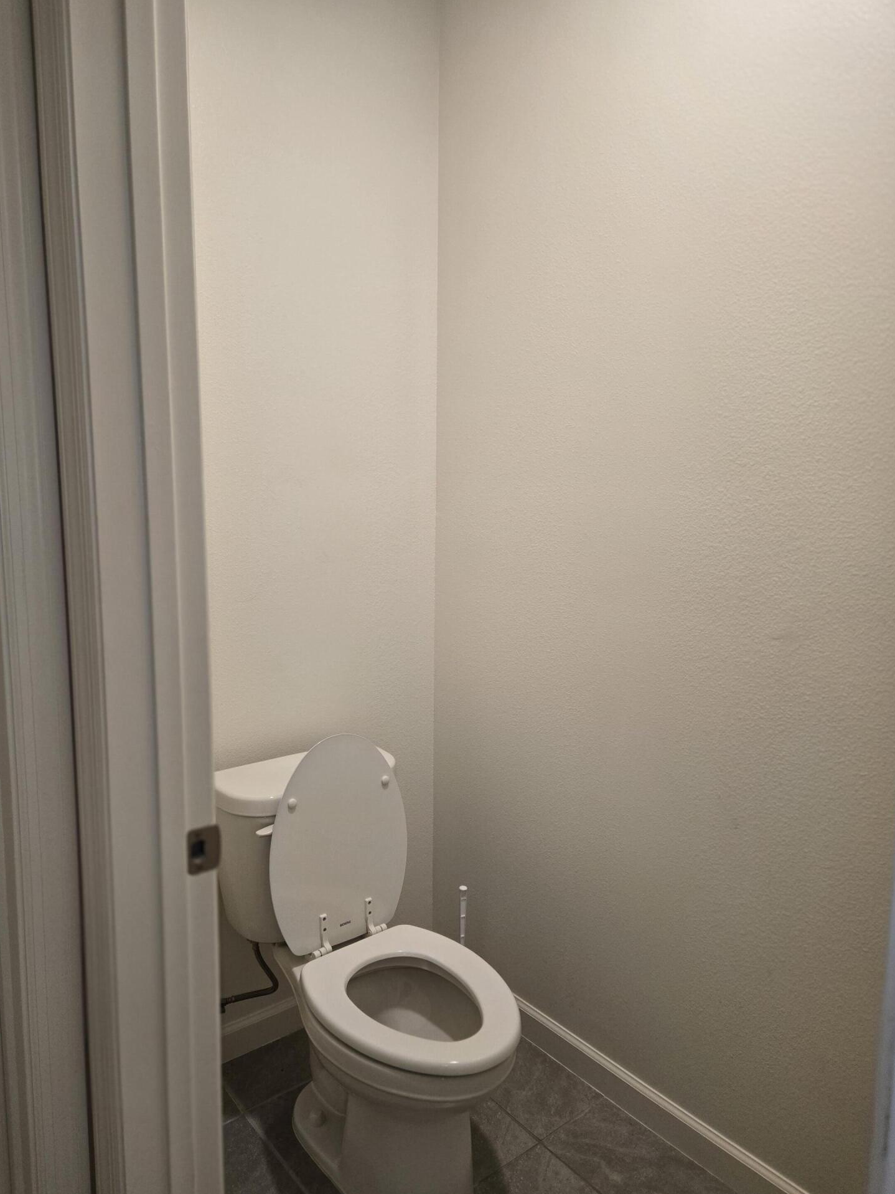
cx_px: 439
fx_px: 827
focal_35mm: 24
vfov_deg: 71.6
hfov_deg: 56.8
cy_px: 600
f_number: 1.8
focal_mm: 5.4
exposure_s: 1/120
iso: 125
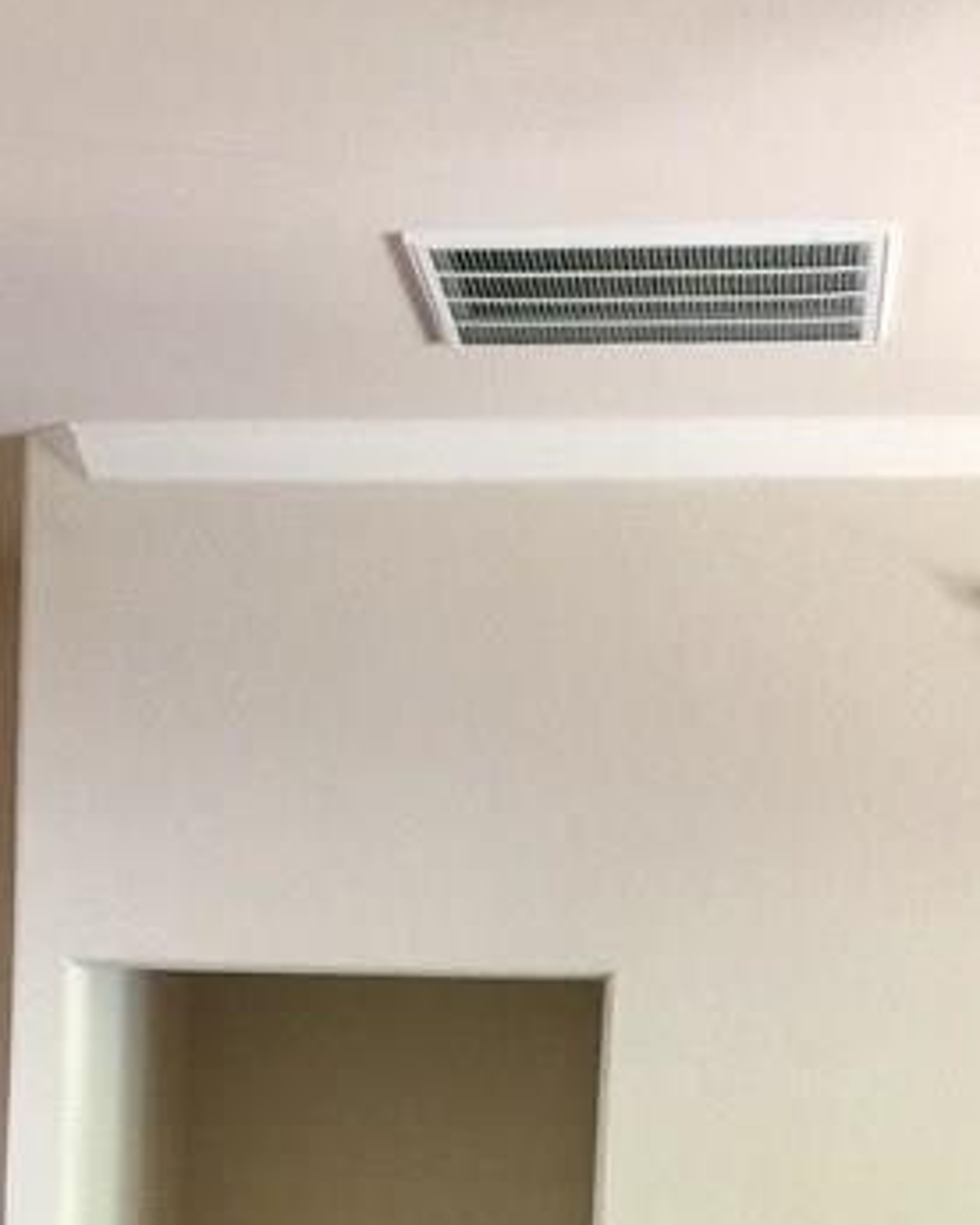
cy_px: 1580
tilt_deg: -4.9
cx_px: 281
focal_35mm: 84
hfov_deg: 18.2
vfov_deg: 20.8
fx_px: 3045
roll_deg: -1.3
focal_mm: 4.15
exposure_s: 1/8
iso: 100
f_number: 2.2
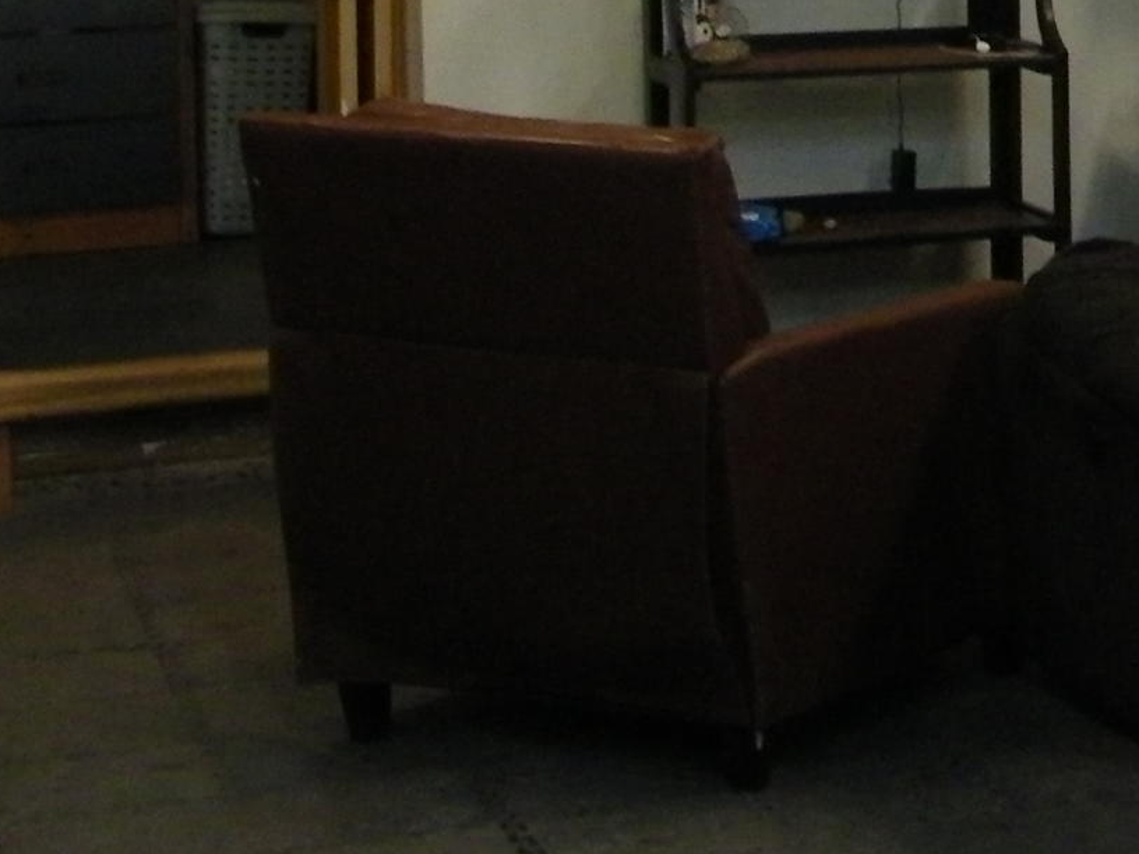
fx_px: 3389
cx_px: 1805
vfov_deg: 13.7
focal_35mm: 103
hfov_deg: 16.9
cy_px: -308
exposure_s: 1/20
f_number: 3.5
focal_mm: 5
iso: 200
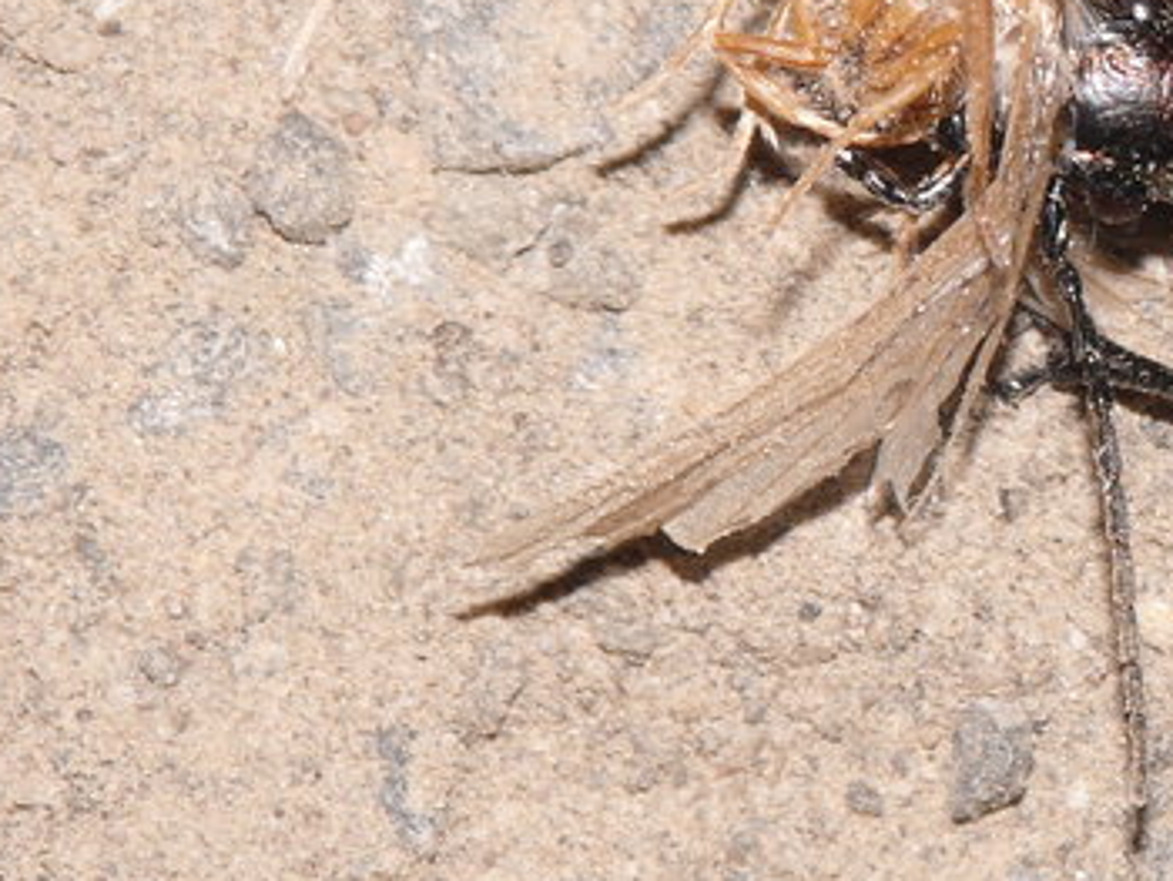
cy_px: 167
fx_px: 17599
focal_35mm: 519
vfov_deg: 2.9
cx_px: 1339
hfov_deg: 3.8
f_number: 11
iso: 100
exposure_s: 1/500
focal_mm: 45.1
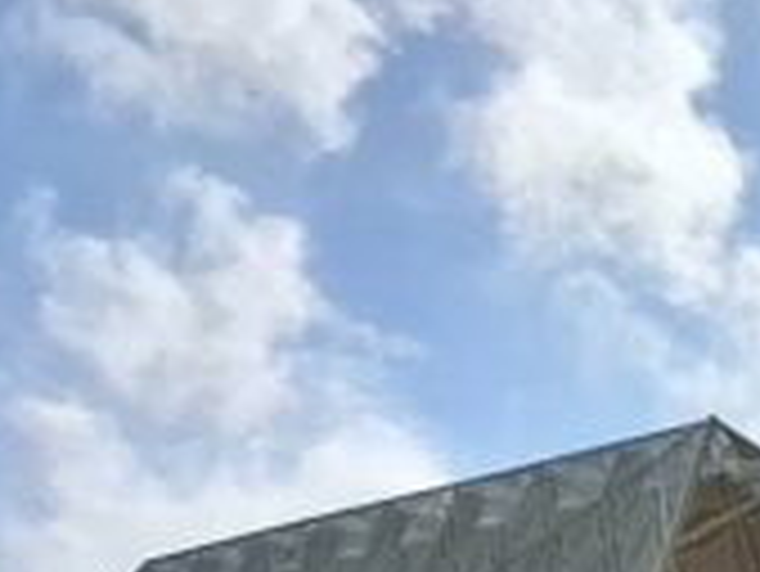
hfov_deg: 10.9
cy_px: 1567
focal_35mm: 139
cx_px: 2073
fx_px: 3054
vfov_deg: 9.1
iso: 50
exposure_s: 1/4695
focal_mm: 5.54
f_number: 1.8
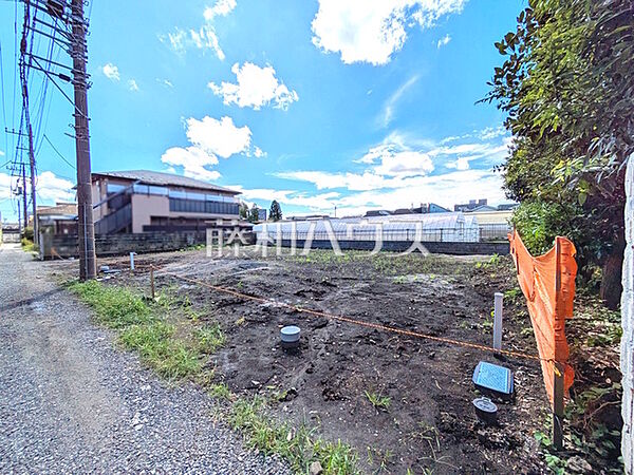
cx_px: 317
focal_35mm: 14
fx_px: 256
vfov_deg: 85.7
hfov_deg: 102.1
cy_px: 238
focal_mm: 1.83
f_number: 2.2
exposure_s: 1/3106
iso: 43
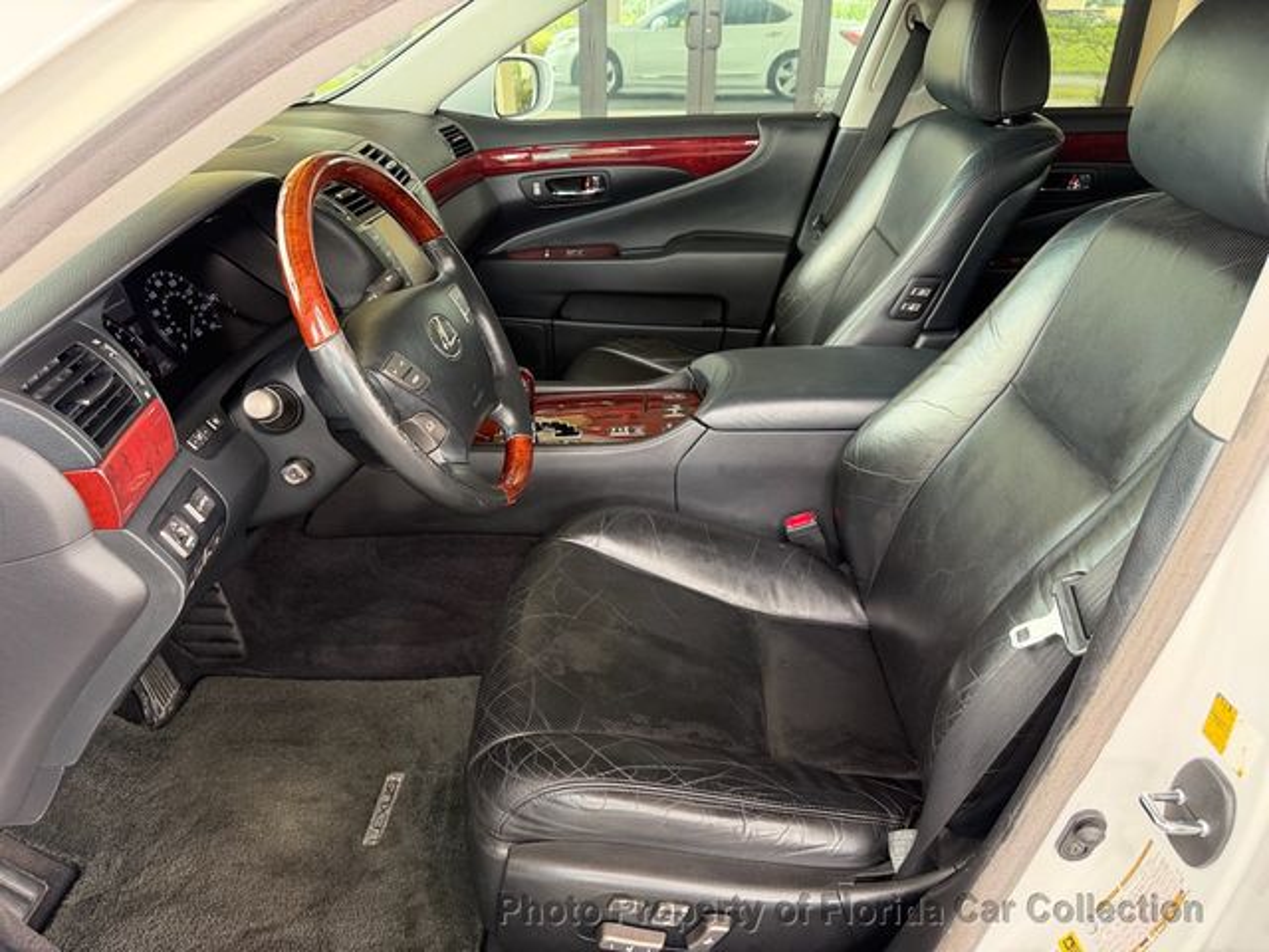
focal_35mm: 24
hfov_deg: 71.6
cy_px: 476
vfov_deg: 56.8
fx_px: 880
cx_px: 634
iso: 200
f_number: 1.78
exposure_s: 1/83
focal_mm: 6.76
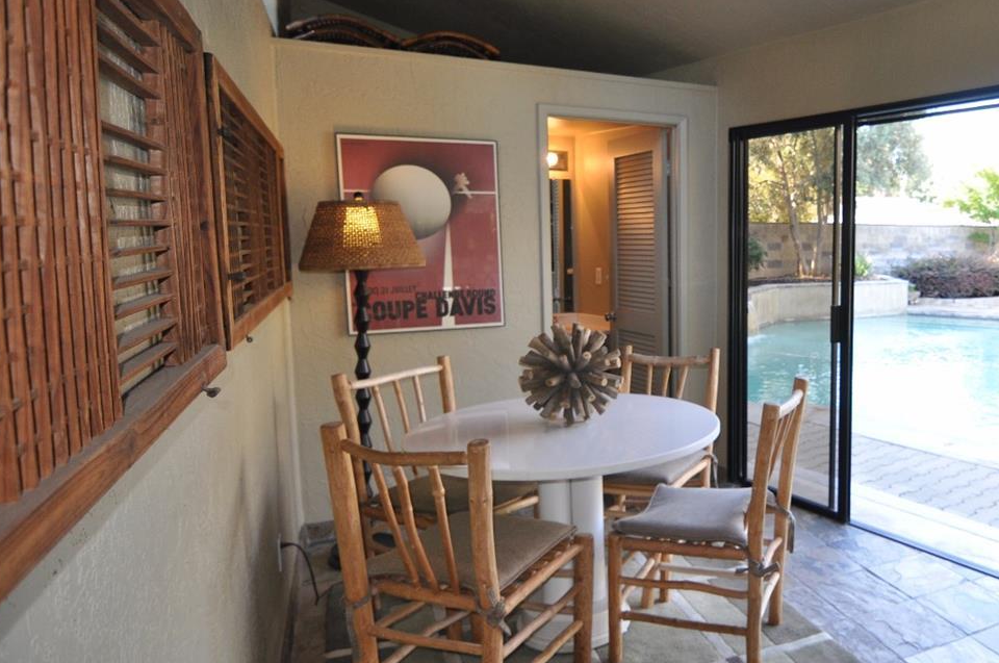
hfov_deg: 65.1
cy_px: 315
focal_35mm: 26
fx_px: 714
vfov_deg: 49.8
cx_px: 765
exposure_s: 1/160
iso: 400
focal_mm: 11
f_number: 2.8
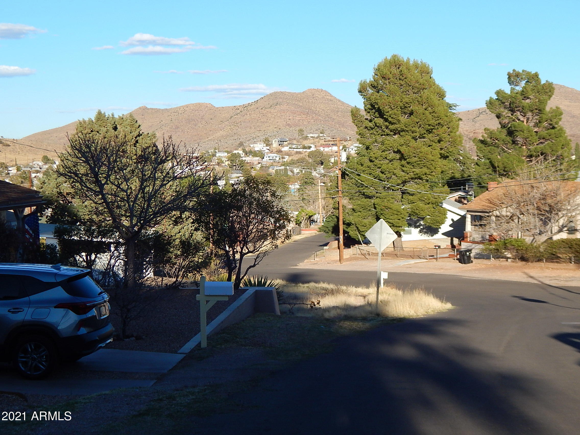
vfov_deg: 21.3
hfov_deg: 28.2
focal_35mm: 69
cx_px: 290
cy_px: 218
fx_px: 1156
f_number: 4.1
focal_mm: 12.3
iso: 125
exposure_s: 1/800
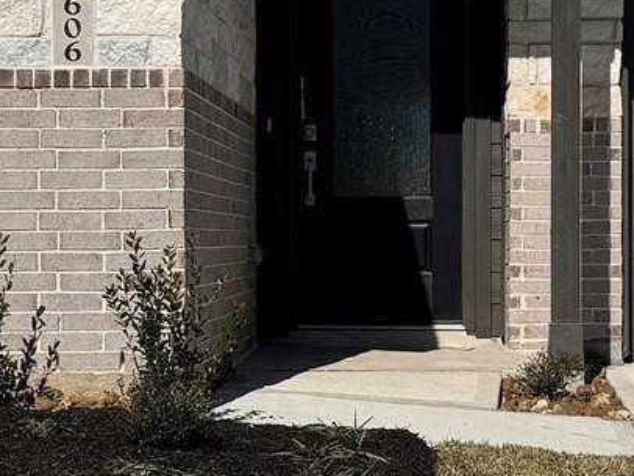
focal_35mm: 121
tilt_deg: -0.3
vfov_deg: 12.3
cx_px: 400
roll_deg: +0.4
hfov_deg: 16.2
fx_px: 2217
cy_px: 253
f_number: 1.78
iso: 80
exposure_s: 1/12346
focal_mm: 6.76
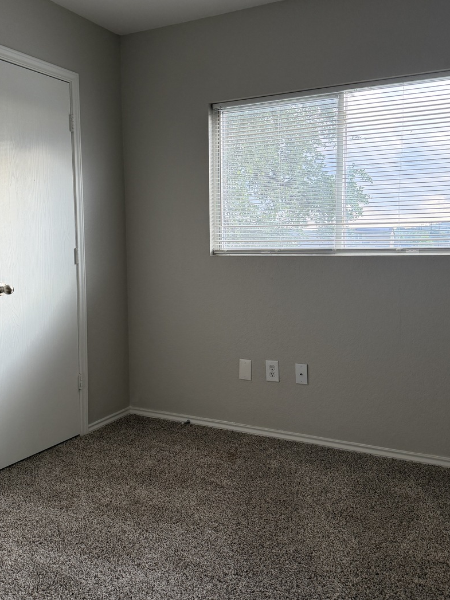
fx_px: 572
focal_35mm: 33
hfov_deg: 42.9
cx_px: 202
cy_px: 284
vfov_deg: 55.3
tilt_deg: -4.7
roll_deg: -0.1
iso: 160
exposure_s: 1/153
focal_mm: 6.76
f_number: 1.78
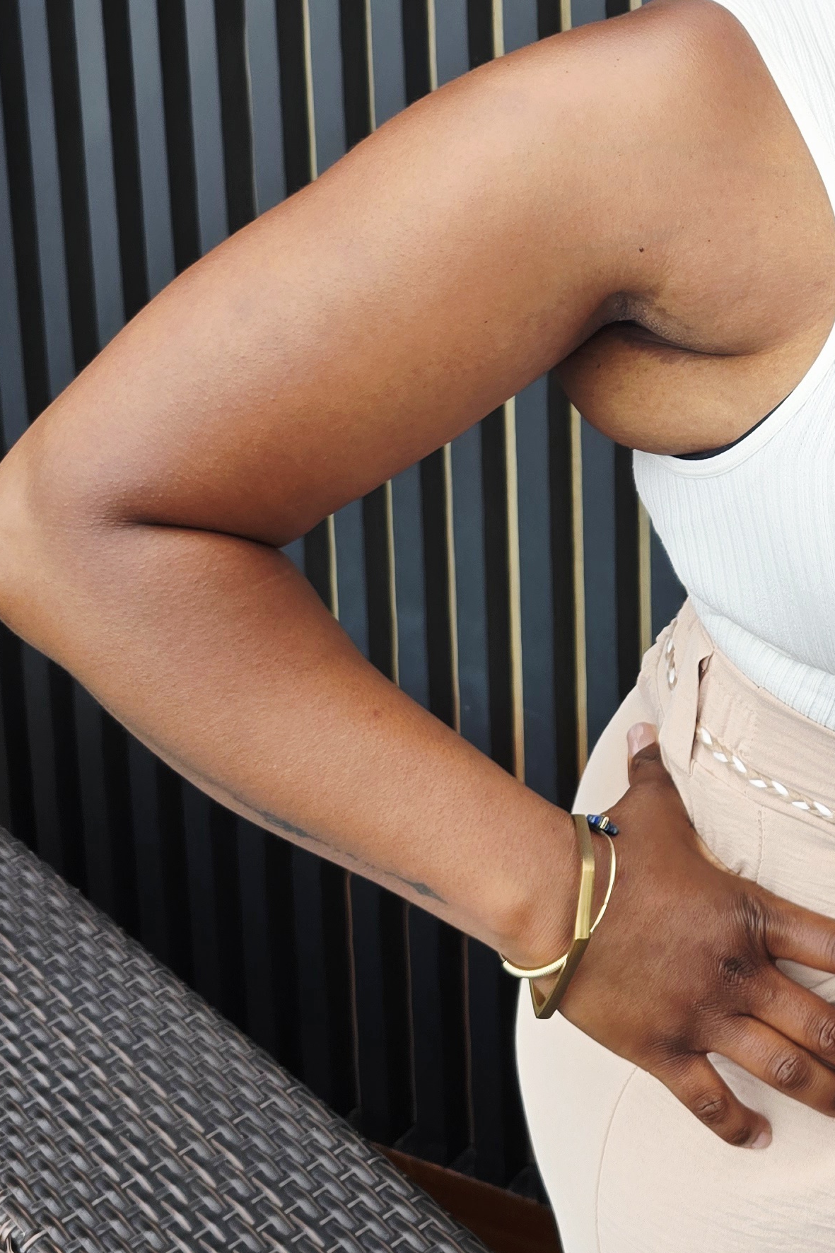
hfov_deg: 22.7
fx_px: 1879
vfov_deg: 35.0
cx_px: 1052
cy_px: 153
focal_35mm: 54
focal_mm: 6.3
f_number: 1.7
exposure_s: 1/182
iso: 20
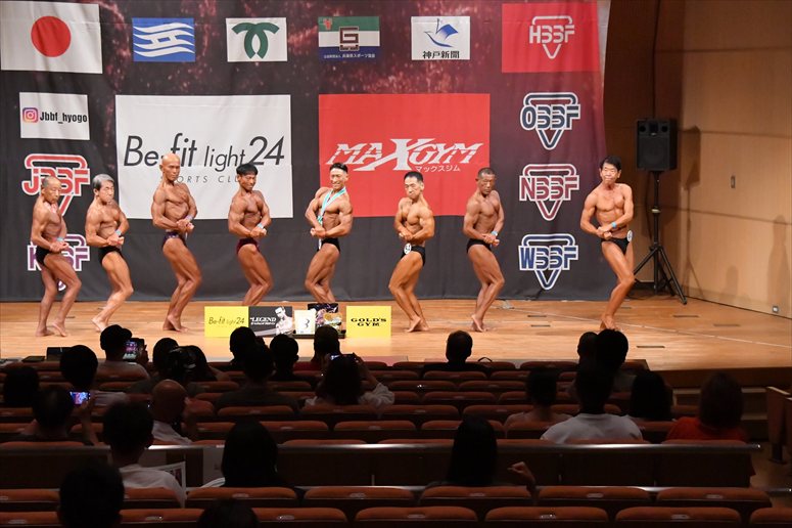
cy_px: 264
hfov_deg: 20.0
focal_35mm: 102
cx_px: 396
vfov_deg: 13.4
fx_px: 2243
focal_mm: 68
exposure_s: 1/400
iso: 10000
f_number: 5.6
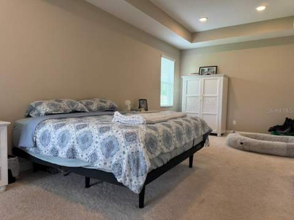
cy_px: 110
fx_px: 204
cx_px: 147
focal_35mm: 24
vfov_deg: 56.8
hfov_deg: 71.6
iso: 200
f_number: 1.78
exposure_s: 1/135
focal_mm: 6.76
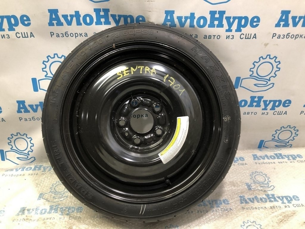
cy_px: 114
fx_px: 247
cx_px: 152
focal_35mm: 28
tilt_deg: -31.3
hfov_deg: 63.4
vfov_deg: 49.7
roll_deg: +1.1
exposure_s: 1/17
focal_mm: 4
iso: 40
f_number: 1.8
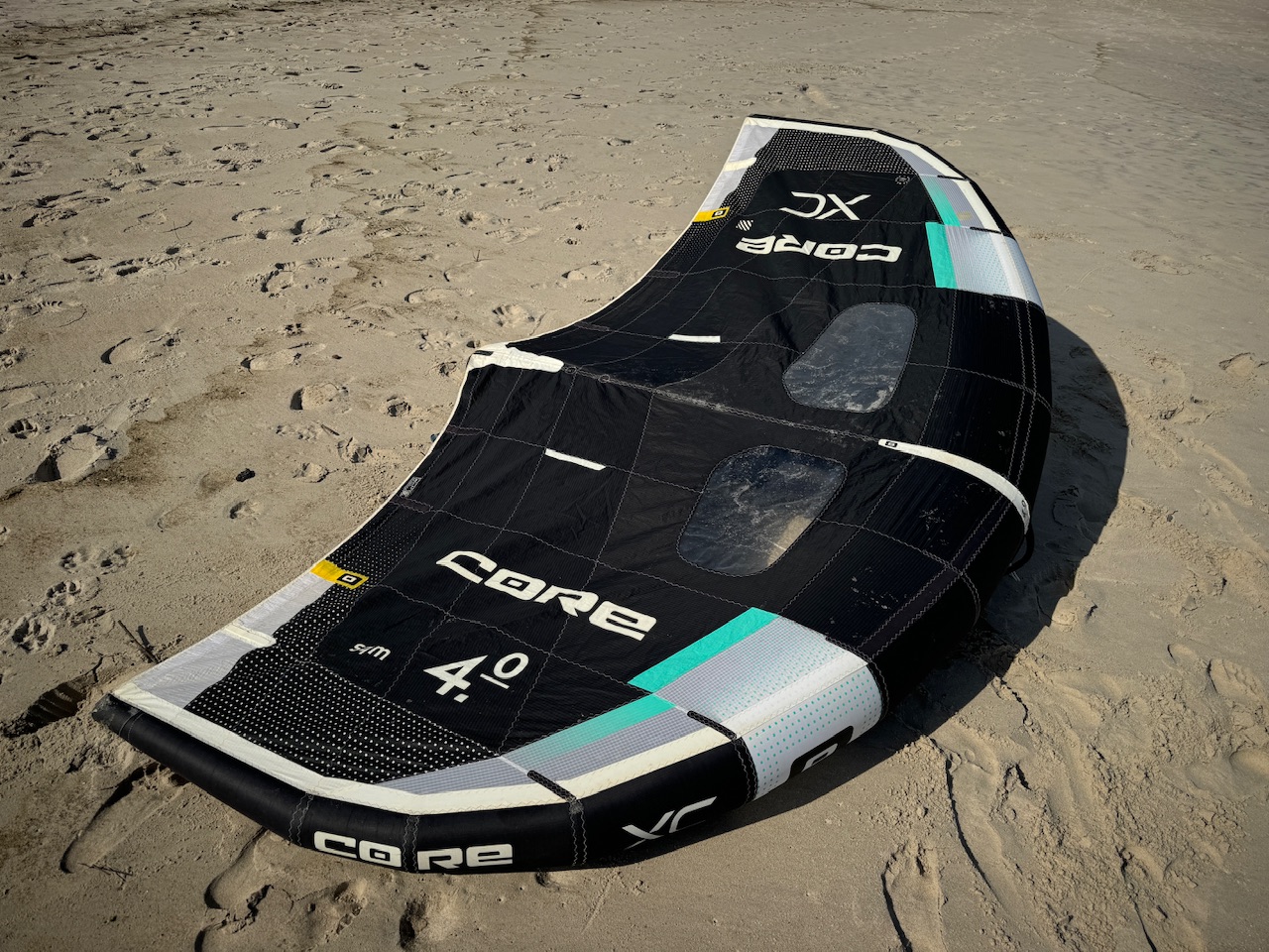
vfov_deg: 56.8
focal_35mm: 24
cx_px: 634
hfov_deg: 71.6
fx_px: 880
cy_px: 476
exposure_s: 1/7937
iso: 80
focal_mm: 6.76
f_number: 1.78
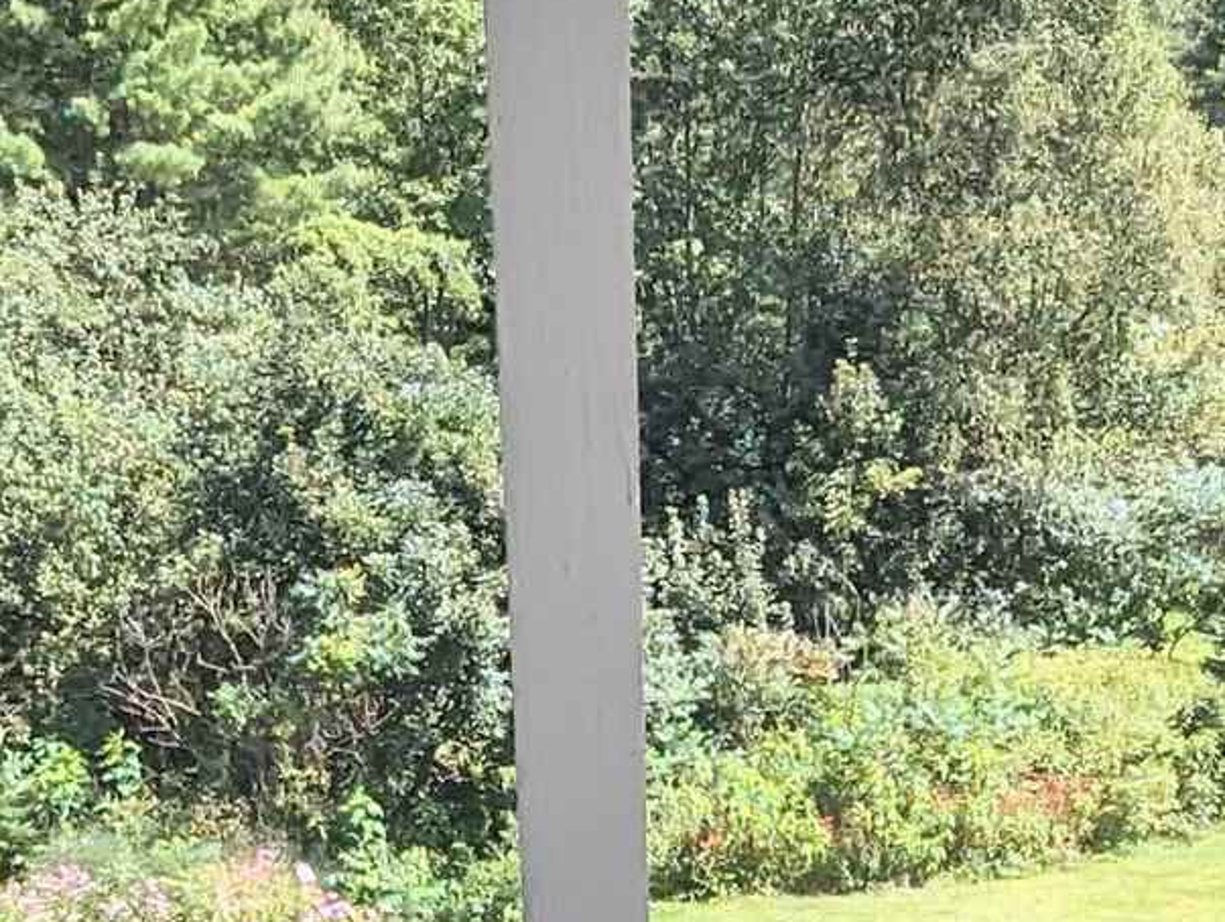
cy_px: 1074
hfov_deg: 29.3
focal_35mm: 66
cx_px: 699
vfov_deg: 21.0
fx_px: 2339
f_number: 2.2
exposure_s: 1/801
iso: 45
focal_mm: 1.95
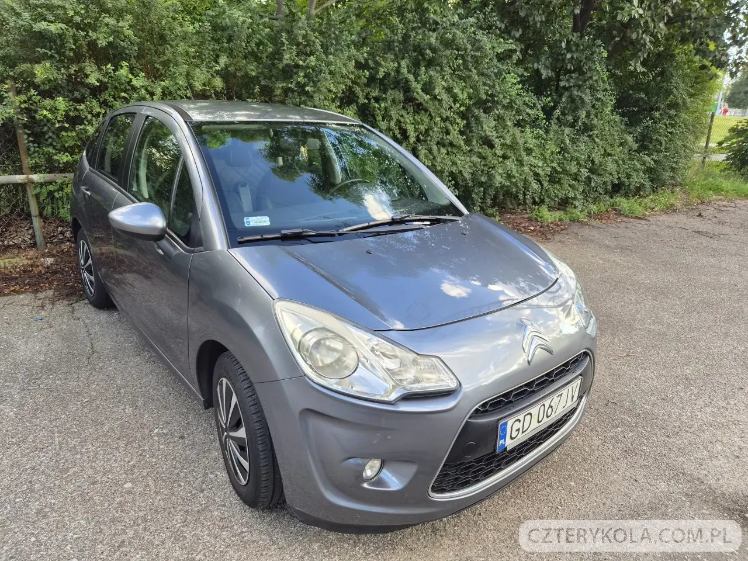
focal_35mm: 23
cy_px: 280
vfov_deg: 58.9
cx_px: 374
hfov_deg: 73.9
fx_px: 497
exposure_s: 1/180
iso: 40
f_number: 1.8
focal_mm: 5.4
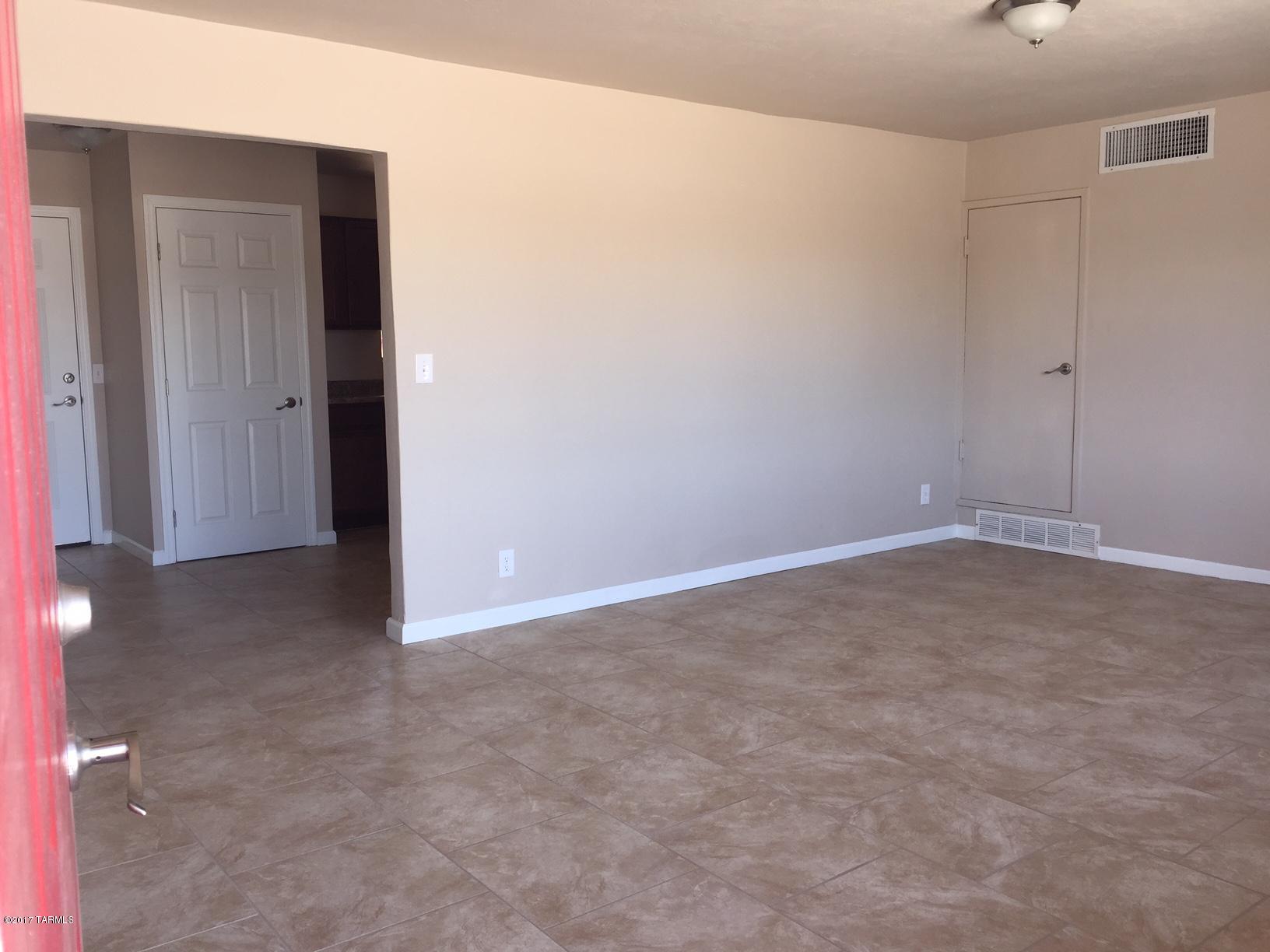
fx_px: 1064
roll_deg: +0.2
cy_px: 476
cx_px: 635
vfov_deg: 48.2
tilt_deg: -5.6
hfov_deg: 61.7
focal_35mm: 29
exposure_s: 1/62
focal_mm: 4.15
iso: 32
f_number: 2.2
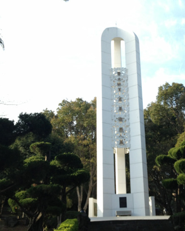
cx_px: 118
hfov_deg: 26.1
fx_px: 397
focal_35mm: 58
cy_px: 101
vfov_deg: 32.4
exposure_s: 1/502
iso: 50
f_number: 2.4
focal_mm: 4.28
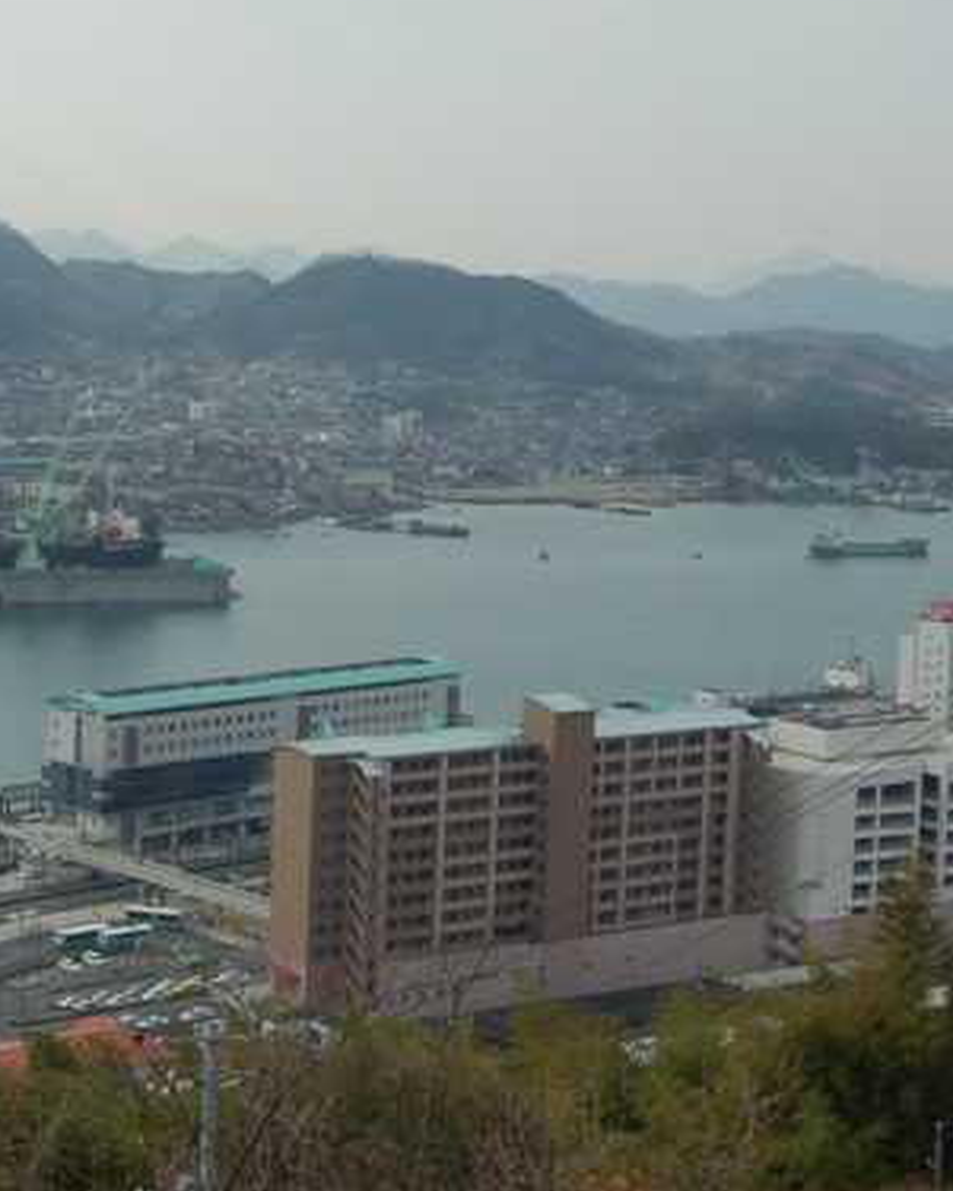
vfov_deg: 26.2
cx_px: 346
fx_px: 2538
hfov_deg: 21.2
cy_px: 384
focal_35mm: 72
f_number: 9
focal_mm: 24
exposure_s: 1/320
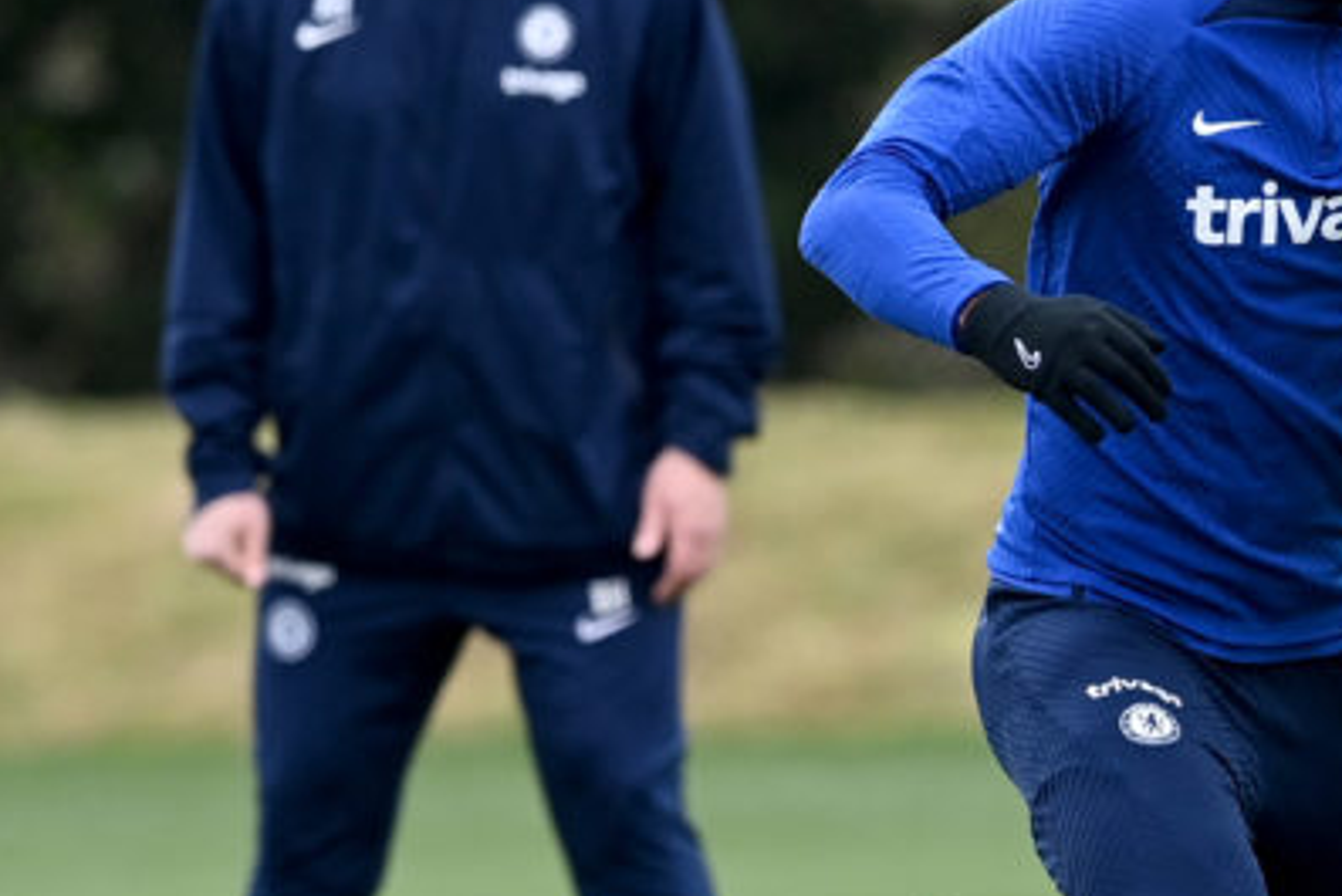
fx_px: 38445
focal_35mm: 1031
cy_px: 587
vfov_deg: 1.3
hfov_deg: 2.0
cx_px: 1393
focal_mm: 400
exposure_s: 1/1600
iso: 800
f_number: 4
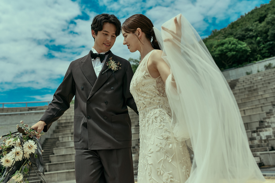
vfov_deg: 37.9
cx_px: 138
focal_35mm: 35
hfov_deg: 54.4
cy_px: 92
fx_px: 267
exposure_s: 1/6400
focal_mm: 35
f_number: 3.2
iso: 125
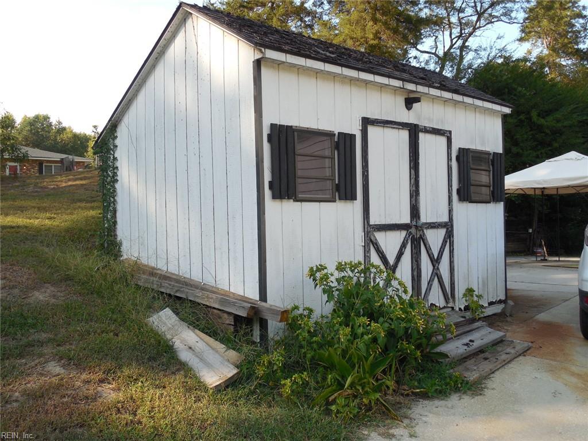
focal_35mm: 31
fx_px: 527
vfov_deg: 45.4
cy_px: 220
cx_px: 294
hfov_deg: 58.4
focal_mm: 5.6
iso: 125
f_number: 3.6
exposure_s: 1/320
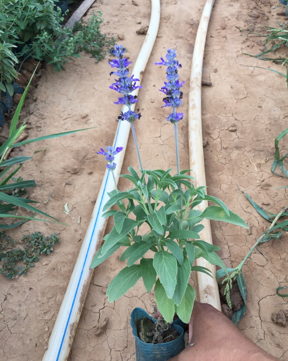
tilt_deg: -47.2
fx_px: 330
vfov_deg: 57.2
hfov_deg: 47.1
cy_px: 183
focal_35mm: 31
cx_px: 146
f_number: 2.2
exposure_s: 1/129
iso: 32
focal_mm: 4.15
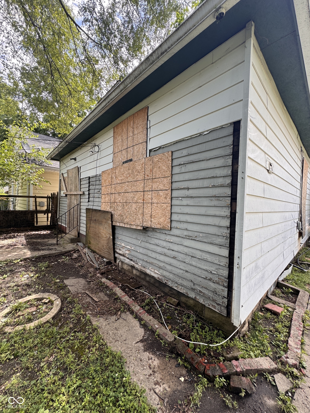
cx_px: 155
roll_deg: -1.3
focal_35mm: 14
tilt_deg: -2.0
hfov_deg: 85.7
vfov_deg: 102.1
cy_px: 206
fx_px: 167
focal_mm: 2.22
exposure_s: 1/228
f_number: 2.2
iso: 40
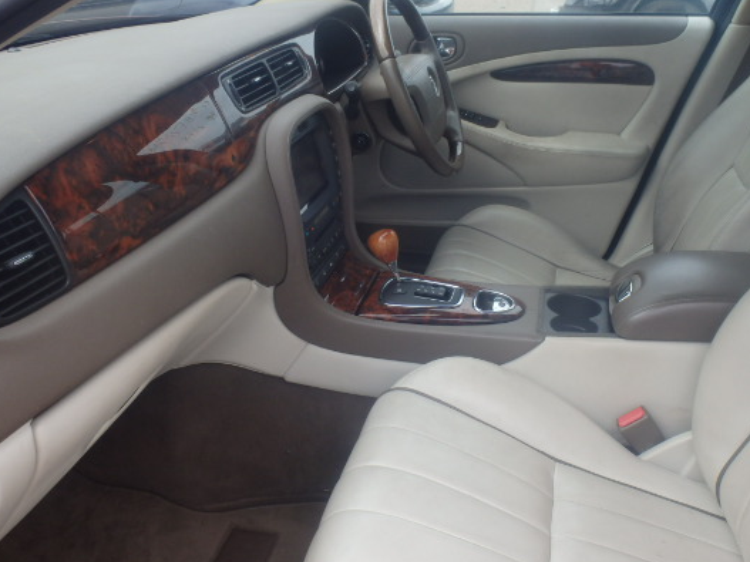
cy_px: 304
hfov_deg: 53.9
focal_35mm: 34
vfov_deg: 41.7
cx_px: 391
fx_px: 736
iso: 125
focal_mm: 5
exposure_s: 1/160
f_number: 3.9
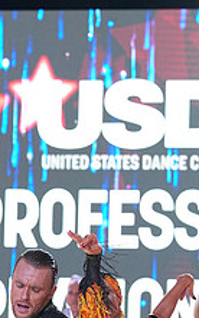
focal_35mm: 305
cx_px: 112
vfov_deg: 6.8
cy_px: 383
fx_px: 2648
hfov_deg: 4.3
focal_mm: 114
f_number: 4
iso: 1600
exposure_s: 1/400
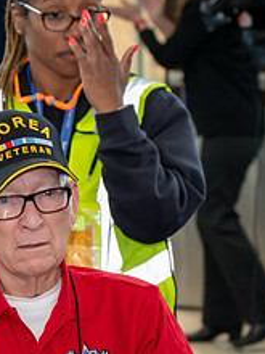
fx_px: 2297
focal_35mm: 225
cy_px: 240
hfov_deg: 6.6
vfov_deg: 8.8
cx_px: -18
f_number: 6.3
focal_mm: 89
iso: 5600
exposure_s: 1/100
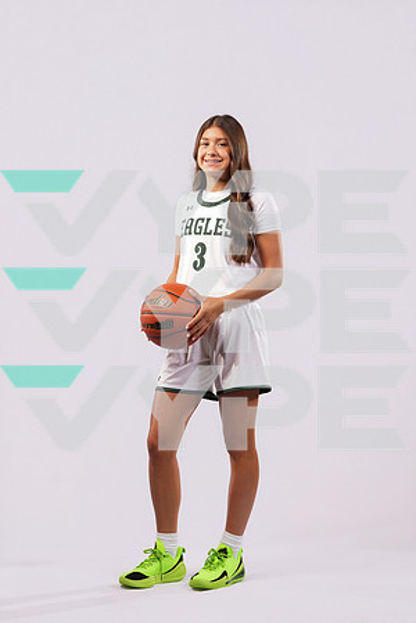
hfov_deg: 17.3
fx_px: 1369
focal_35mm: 79
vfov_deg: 25.7
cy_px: 312
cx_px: 208
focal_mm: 79
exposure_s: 1/125
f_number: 11
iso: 160
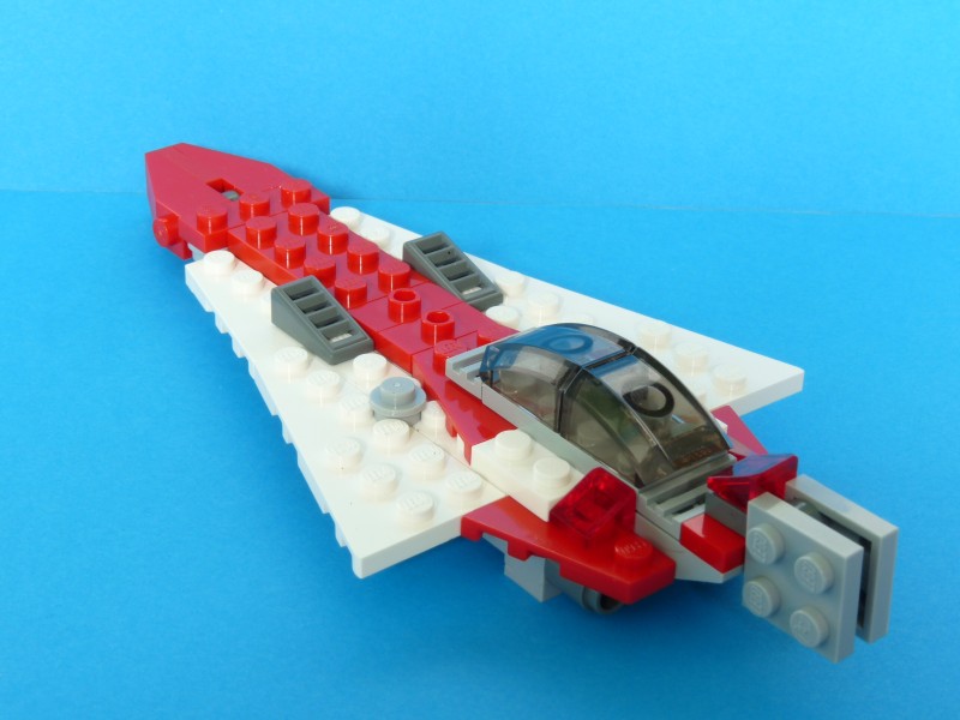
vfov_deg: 18.2
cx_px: 480
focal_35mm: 81
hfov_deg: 24.1
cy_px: 360
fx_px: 2246
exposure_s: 1/1.3
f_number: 8
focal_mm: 14.4
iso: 100
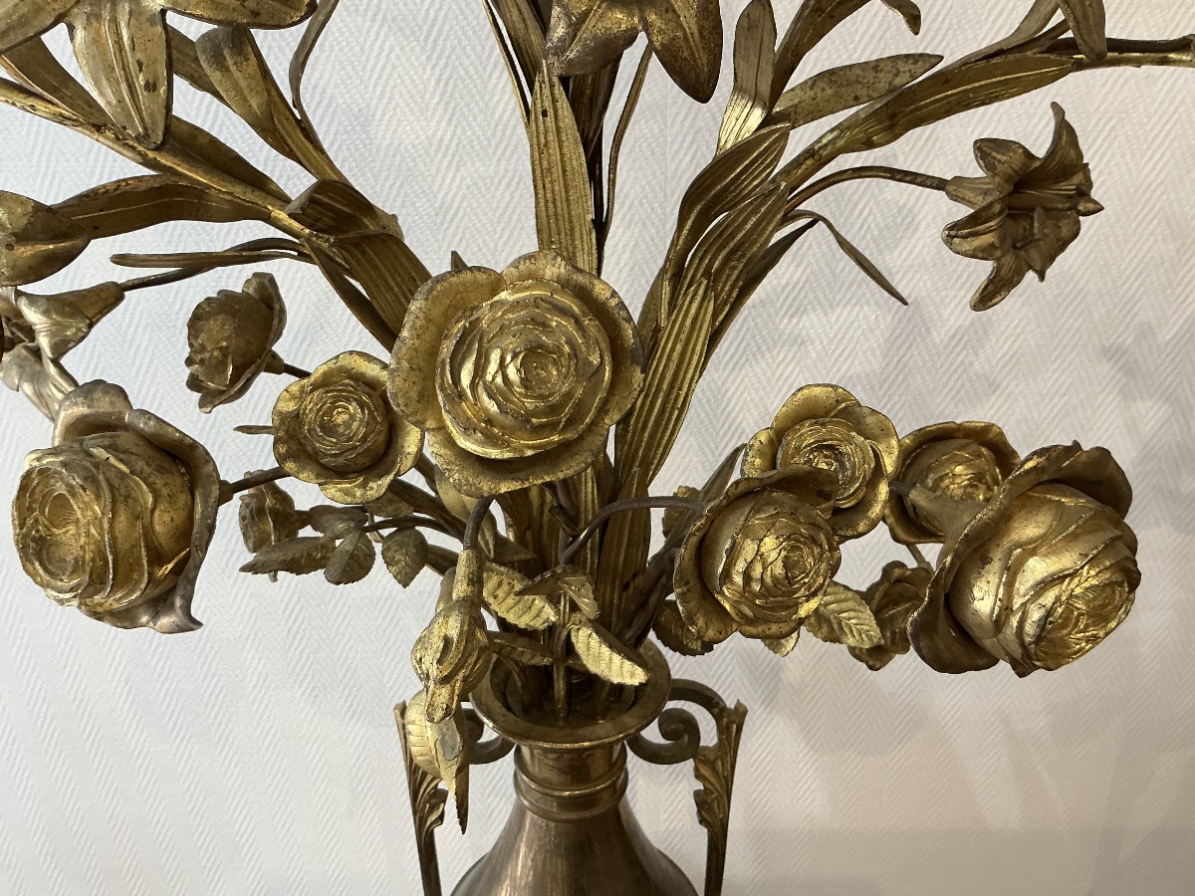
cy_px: 448
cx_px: 598
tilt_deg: -24.9
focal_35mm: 28
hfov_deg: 63.4
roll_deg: +1.0
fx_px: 967
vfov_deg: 49.7
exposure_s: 1/50
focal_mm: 3
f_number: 1.8
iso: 80
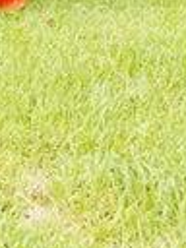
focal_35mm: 110
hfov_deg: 12.5
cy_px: -97
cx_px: -132
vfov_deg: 16.6
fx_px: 788
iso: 125
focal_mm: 4
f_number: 3
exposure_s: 1/800
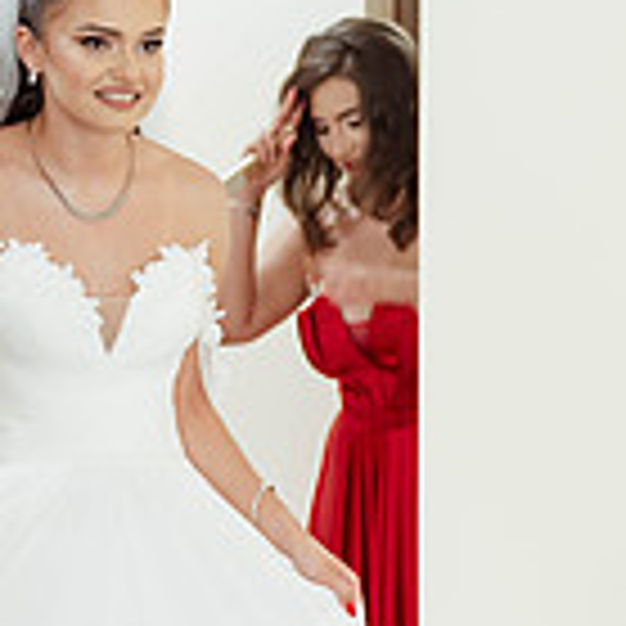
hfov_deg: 8.6
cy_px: 476
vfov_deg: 8.6
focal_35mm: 204
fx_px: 4174
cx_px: 498
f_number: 2.8
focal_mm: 49
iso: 1000
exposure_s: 1/125
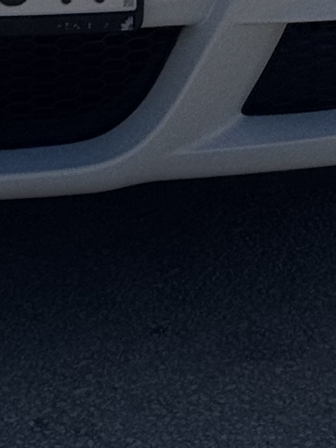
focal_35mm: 263
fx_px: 3404
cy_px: -655
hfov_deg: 5.6
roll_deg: +0.6
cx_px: -63
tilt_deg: -7.0
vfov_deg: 7.1
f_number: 1.78
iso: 64
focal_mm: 6.76
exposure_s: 1/15385
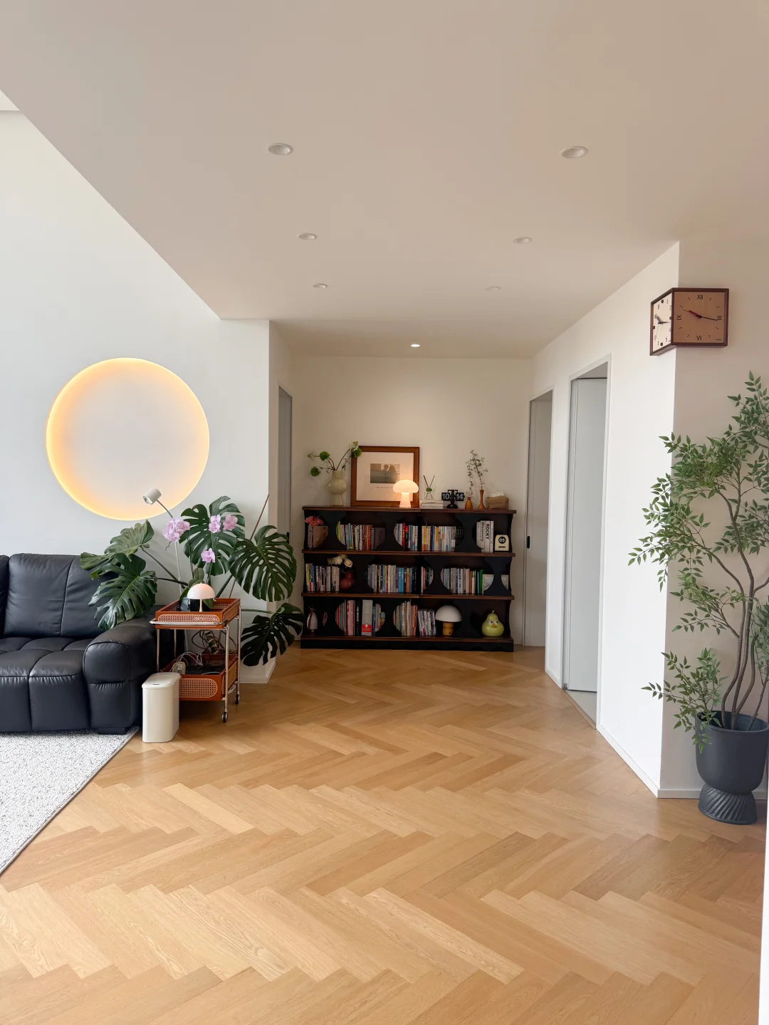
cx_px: 384
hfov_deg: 56.8
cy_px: 512
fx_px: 711
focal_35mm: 24
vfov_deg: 71.6
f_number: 1.8
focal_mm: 6.76
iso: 64
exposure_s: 1/125
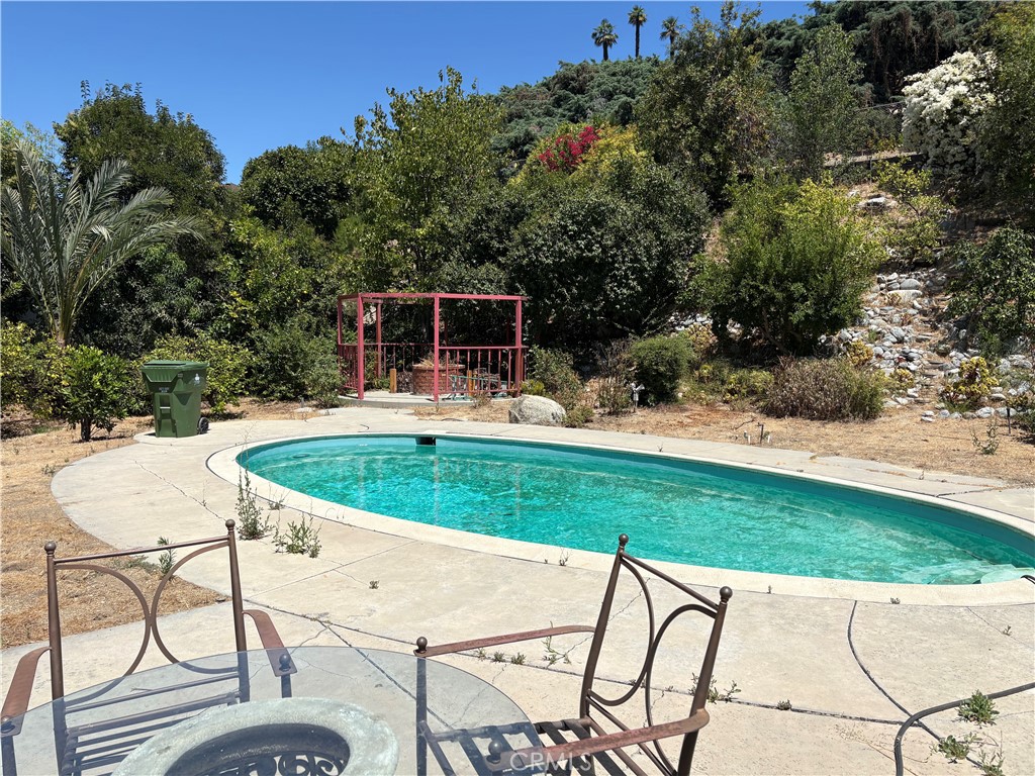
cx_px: 518
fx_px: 777
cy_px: 388
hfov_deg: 67.3
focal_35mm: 26
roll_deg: +0.0
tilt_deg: -2.8
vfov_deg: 53.1
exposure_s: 1/5348
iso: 50
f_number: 1.6
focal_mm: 5.96
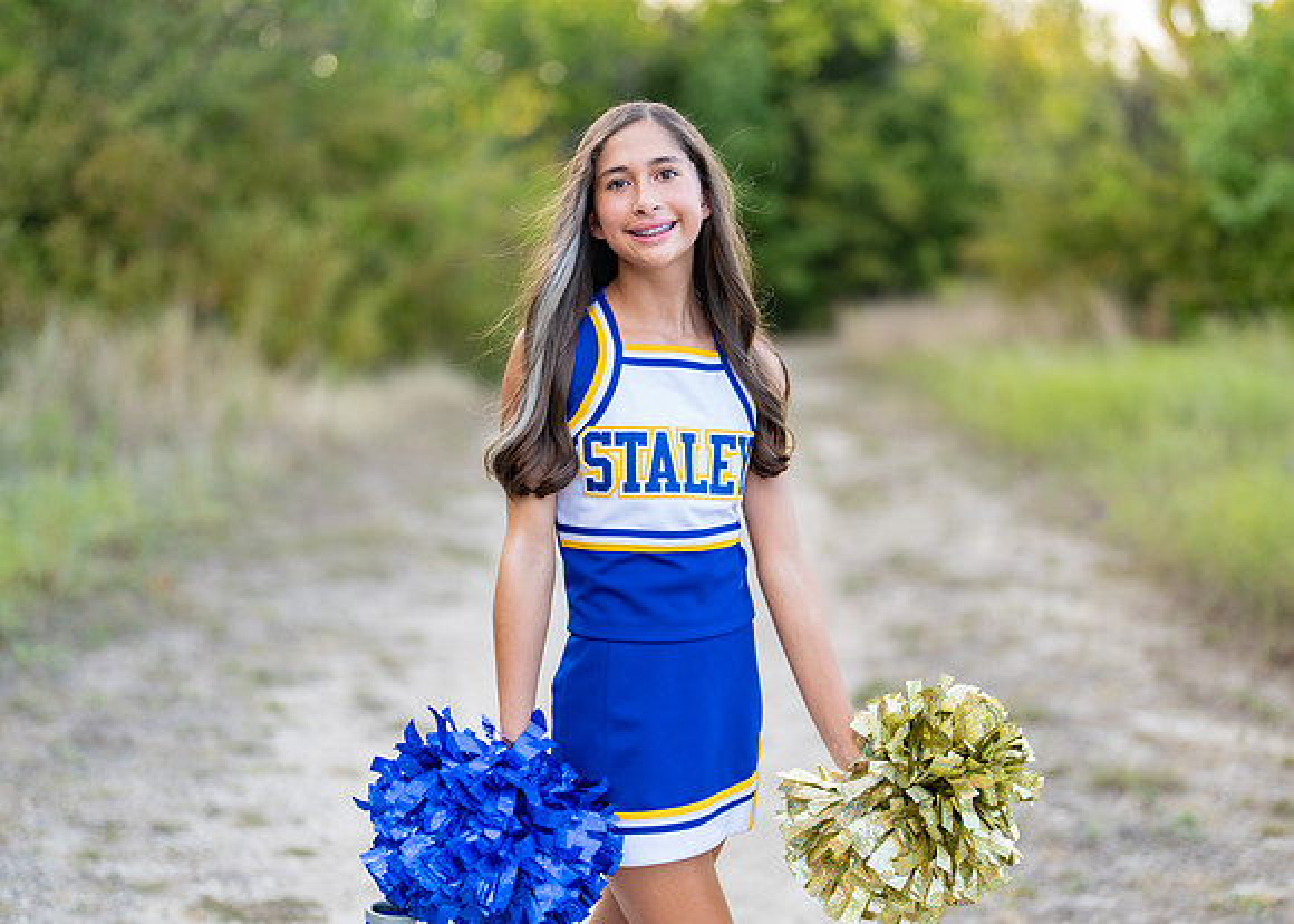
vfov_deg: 23.7
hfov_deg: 32.7
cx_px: 669
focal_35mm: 60
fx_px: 2205
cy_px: 471
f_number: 1.2
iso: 100
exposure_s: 1/500
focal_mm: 50
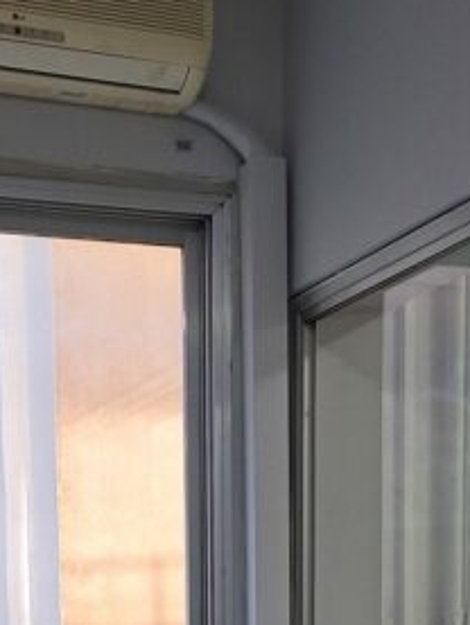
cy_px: 943
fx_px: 1538
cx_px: 88
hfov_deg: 17.2
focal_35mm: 85
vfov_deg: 19.9
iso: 40
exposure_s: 1/60
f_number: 1.8
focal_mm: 5.54
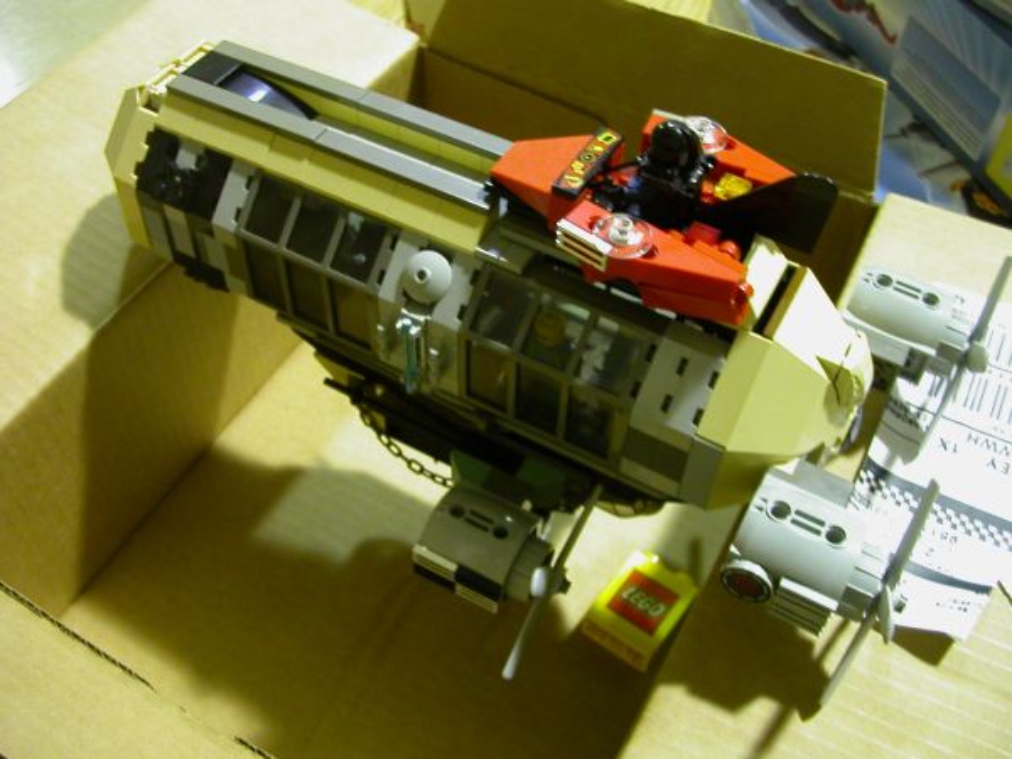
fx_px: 1082
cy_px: 380
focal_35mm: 37
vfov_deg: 38.7
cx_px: 506
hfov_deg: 50.1
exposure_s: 1/4.8
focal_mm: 5.6
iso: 168
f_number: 2.7
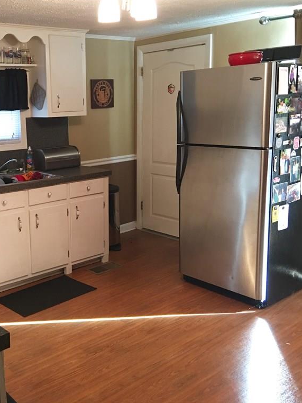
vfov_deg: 47.9
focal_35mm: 39
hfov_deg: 35.8
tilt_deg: -11.2
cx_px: 69
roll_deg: +1.6
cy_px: 200
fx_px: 454
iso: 80
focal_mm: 4.15
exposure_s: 1/15
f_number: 2.2
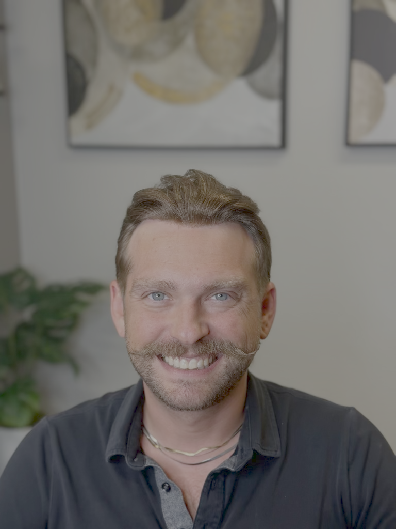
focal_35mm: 48
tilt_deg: -9.7
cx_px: 198
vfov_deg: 39.7
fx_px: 732
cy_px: 264
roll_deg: +1.5
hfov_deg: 30.3
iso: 80
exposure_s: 1/120
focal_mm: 6.76
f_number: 1.78
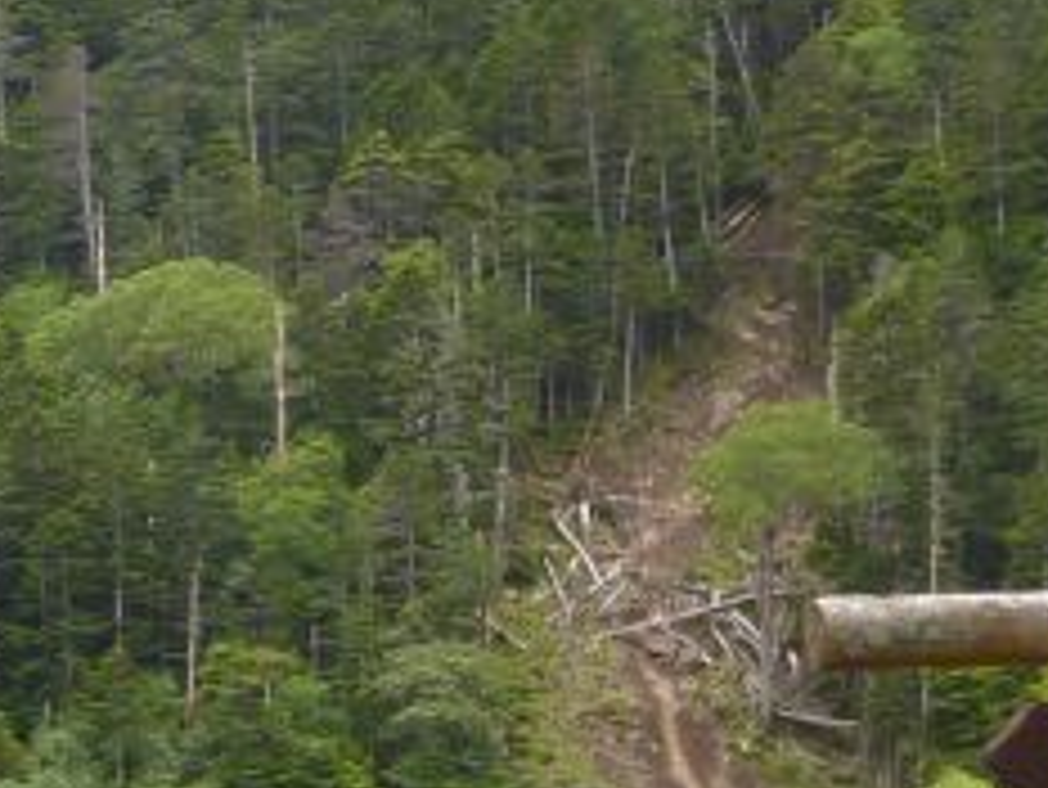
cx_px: -355
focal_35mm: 144
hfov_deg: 13.2
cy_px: 770
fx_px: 4362
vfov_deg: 10.2
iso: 100
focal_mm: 5
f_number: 3.1
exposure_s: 1/320
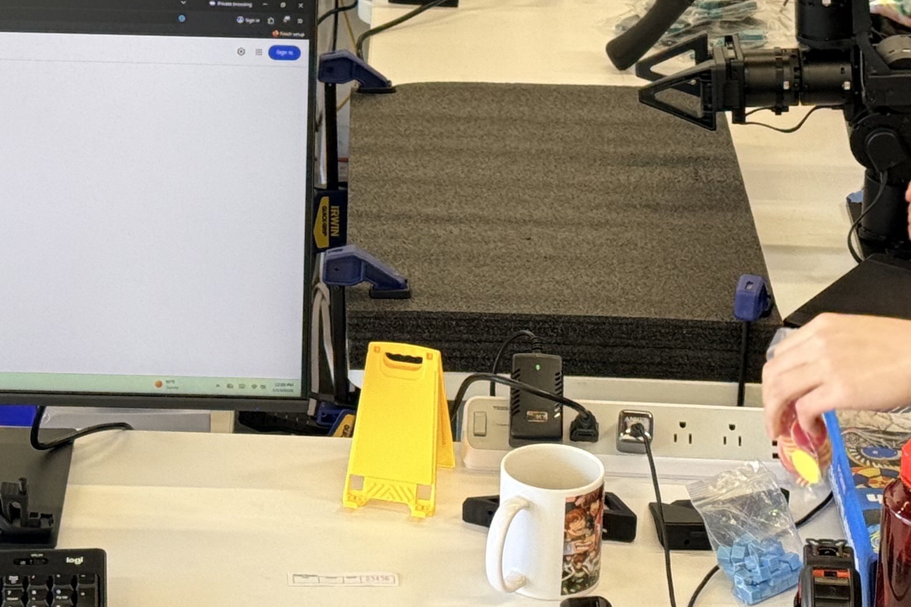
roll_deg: -1.0
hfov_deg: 15.8
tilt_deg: -17.9
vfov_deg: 10.5
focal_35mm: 129
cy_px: -103
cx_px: 242
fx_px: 3264
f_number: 1.78
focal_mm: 6.76
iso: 50
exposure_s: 1/121
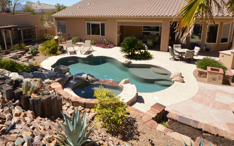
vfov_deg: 47.3
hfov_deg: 70.3
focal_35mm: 26
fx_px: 164
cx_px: 93
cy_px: 48
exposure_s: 1/200
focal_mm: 13
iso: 100
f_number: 9
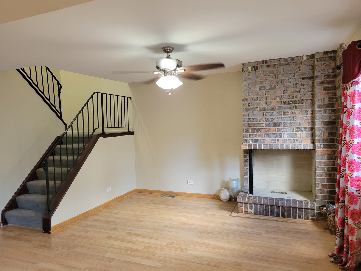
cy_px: 136
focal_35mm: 26
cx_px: 180
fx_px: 271
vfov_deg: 53.1
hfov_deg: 67.3
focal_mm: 5.4
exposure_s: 1/40
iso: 200
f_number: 1.8
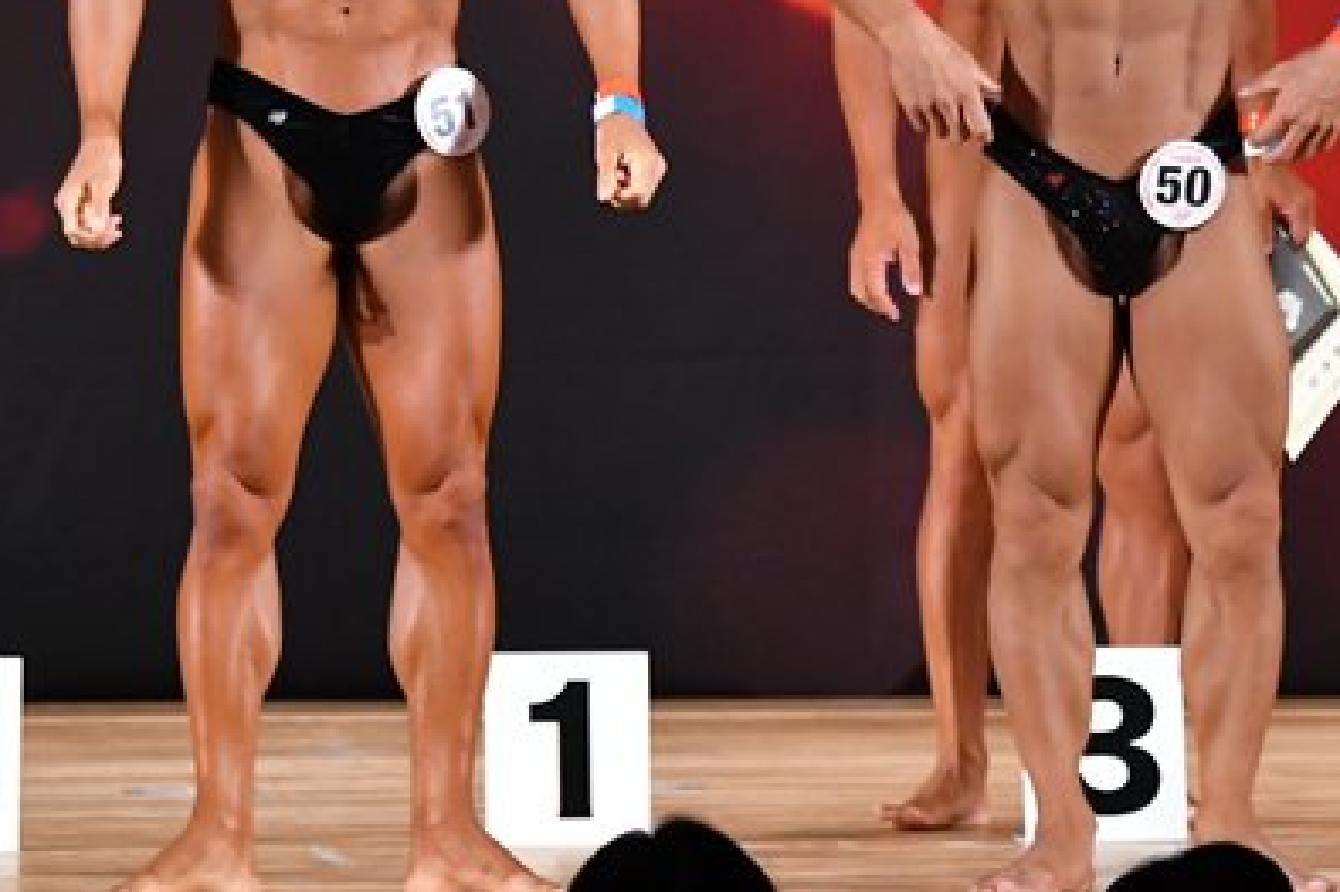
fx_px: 16445
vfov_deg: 3.1
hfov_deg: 4.7
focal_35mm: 442
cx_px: 741
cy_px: 125
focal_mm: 150
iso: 4000
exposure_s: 1/400
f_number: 5.6
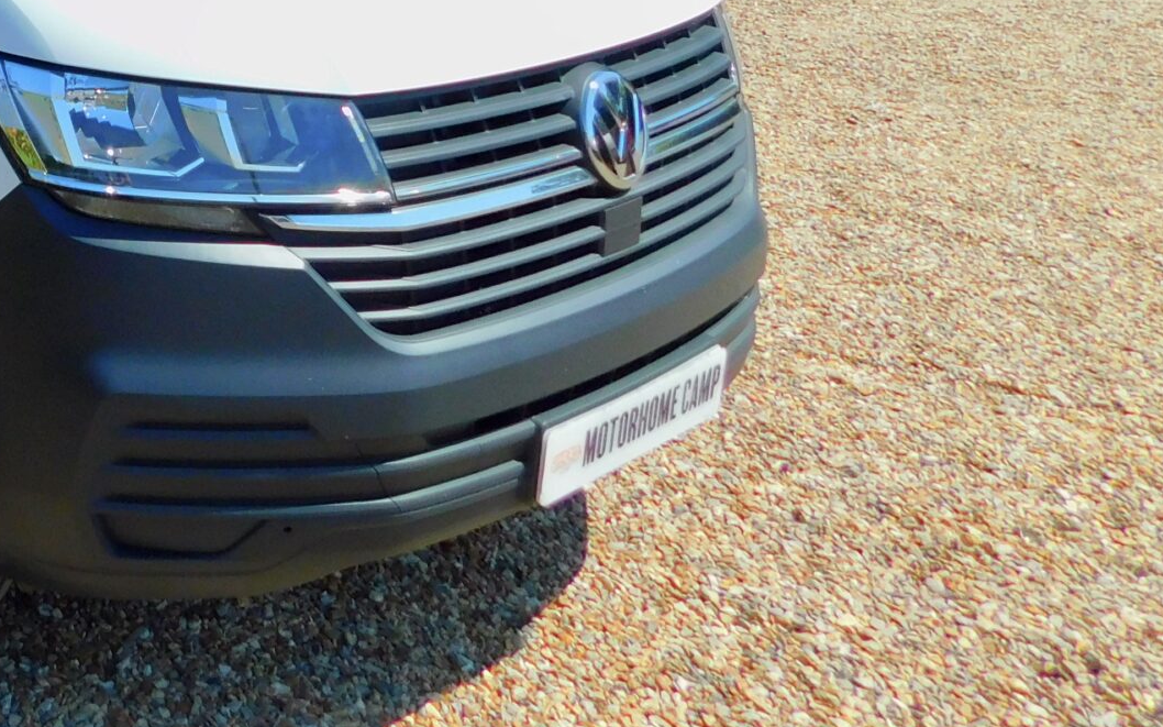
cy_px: -141
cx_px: -206
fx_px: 1870
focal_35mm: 59
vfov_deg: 20.6
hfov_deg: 29.9
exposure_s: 1/400
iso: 125
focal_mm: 4
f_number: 6
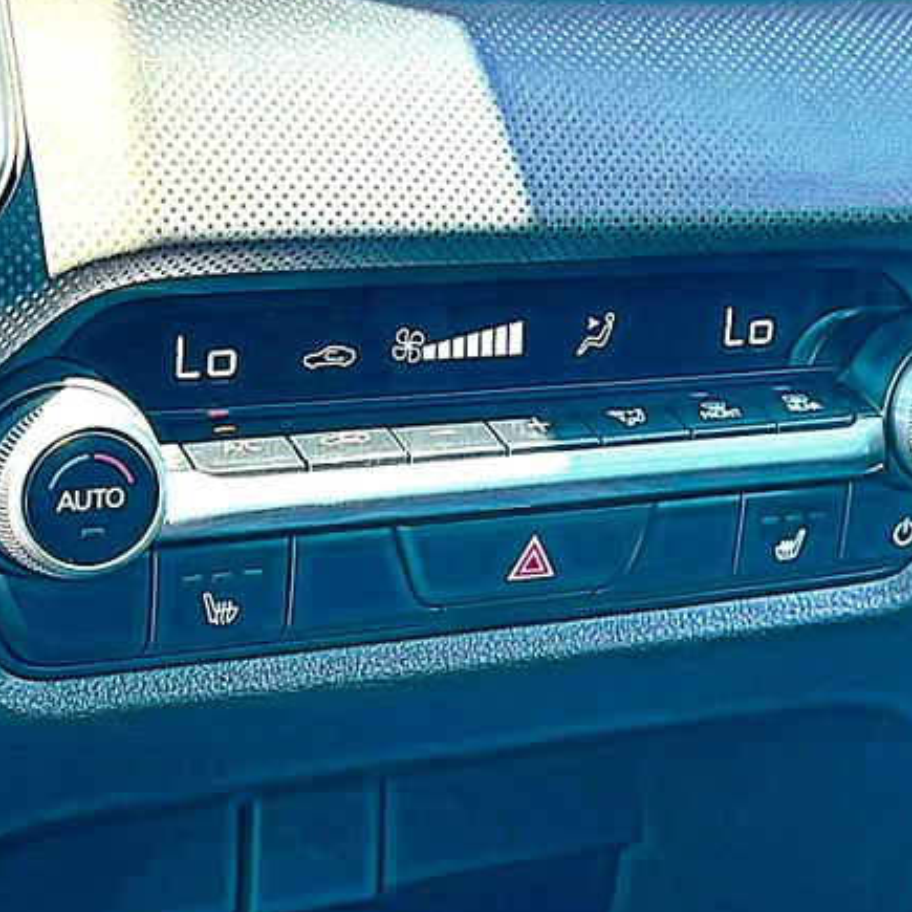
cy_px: 471
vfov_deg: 26.9
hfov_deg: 26.9
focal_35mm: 64
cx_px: 526
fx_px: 1908
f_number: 1.78
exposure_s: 1/129
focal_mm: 6.86
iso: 125
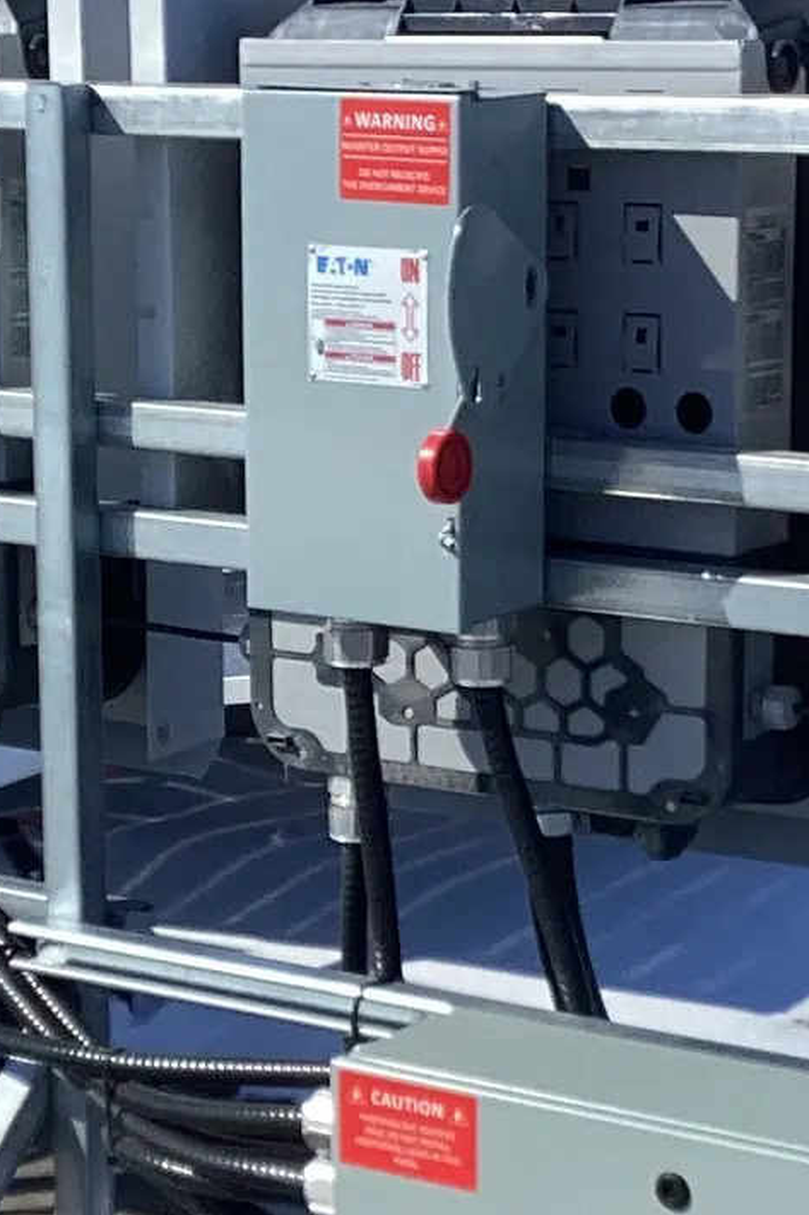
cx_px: 277
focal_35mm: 109
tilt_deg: -15.3
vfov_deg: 18.7
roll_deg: +2.5
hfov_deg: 12.5
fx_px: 3676
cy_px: 840
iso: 25
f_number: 2.4
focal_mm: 3.3
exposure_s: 1/1852
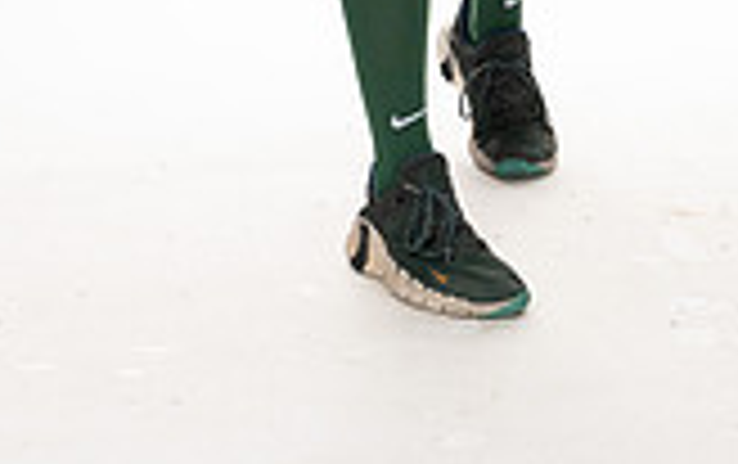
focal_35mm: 159
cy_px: -527
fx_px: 3202
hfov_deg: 13.1
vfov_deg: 7.8
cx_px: 554
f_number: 6.3
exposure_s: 1/250
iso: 400
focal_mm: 57
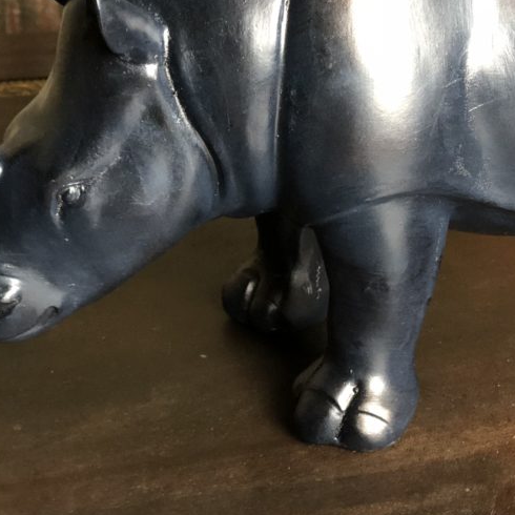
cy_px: 130
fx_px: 1616
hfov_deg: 18.0
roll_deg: +1.2
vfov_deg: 18.0
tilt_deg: -24.6
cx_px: 374
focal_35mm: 96
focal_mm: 6
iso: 160
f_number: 2.4
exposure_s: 1/17
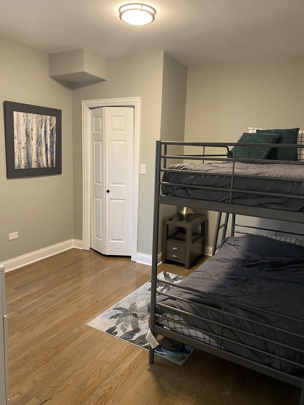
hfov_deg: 53.1
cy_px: 202
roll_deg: -0.4
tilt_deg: -8.3
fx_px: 304
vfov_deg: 67.3
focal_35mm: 26
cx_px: 152
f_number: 1.8
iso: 500
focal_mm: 4.25
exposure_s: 1/60
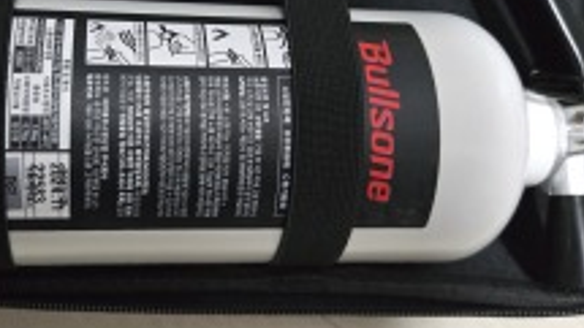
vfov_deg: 28.2
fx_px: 650
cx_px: 193
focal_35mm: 42
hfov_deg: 47.5
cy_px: 106
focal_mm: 5.4
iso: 2000
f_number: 1.8
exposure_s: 1/60
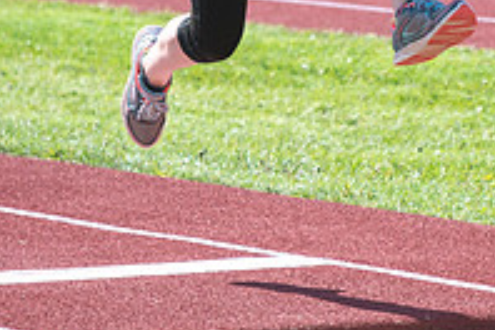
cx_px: 382
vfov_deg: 2.8
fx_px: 6847
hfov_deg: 4.1
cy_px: -49
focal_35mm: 498
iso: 1000
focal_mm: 170
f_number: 6.3
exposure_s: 1/2500
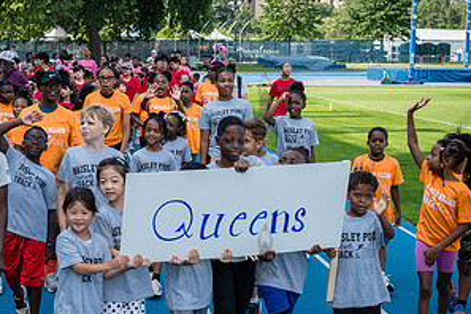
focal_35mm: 72
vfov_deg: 18.9
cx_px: 45
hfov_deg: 27.1
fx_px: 942
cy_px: 174
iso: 100
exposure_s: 1/250
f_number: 5
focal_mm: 35
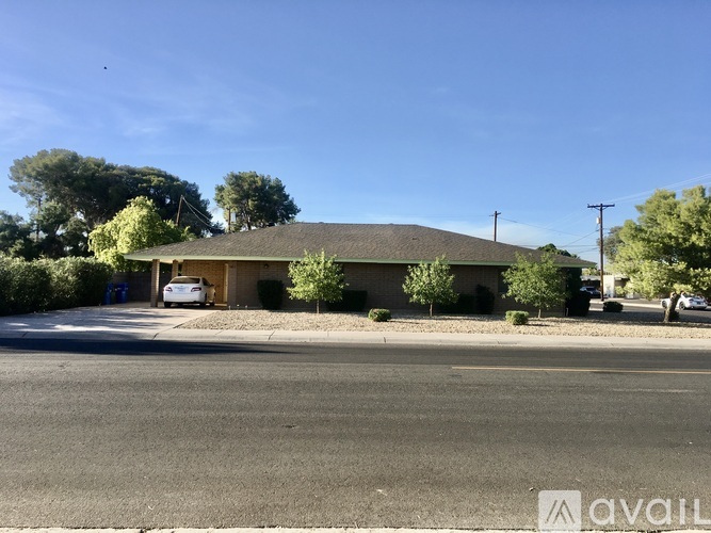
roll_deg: -0.8
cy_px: 266
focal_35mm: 29
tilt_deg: +0.0
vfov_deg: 48.2
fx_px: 596
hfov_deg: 61.7
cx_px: 356
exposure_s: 1/905
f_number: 2.2
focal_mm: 4.15
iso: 25
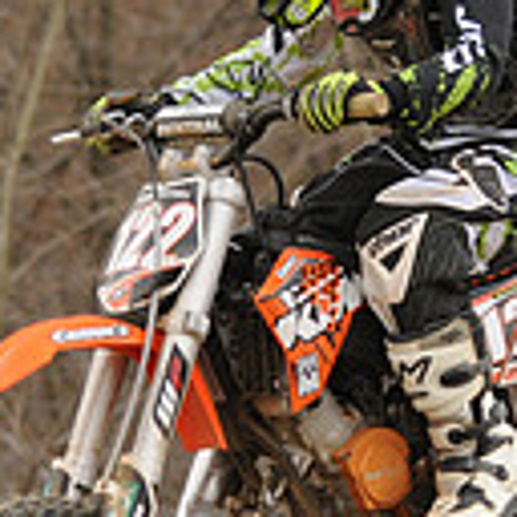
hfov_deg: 2.9
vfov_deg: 2.9
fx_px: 10222
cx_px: 400
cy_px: 107
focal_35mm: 605
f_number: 4.8
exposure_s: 1/800
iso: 400
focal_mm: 105
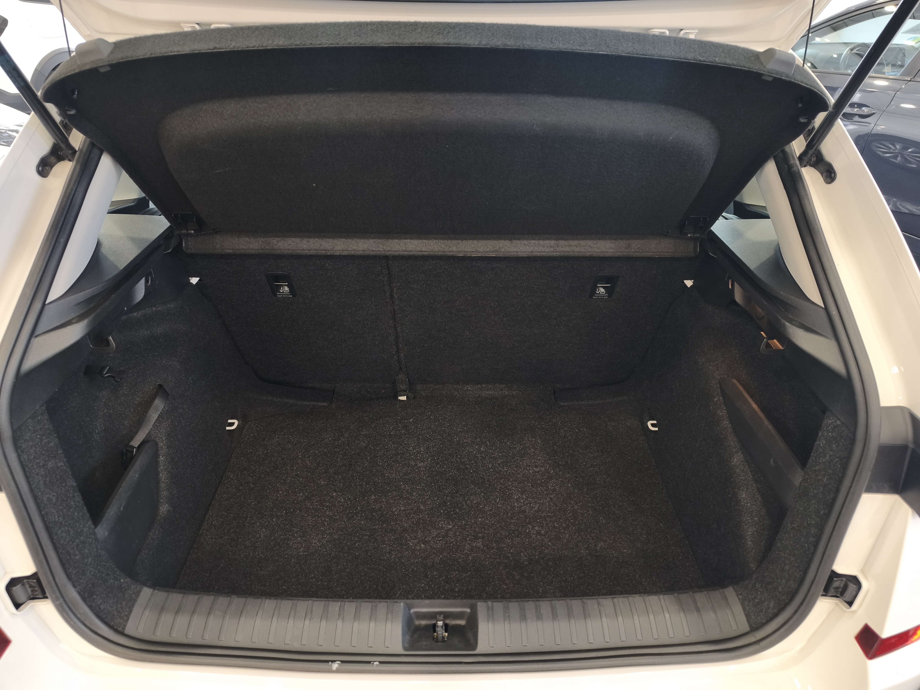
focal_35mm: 23
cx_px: 460
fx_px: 611
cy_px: 345
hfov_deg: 73.9
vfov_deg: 58.9
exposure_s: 1/50
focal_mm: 6.45
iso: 320
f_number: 1.62
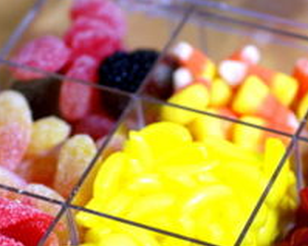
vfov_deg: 9.3
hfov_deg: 11.6
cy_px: 216
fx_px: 1512
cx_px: 274
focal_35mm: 166
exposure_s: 1/15
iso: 400
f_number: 2.8
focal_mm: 50
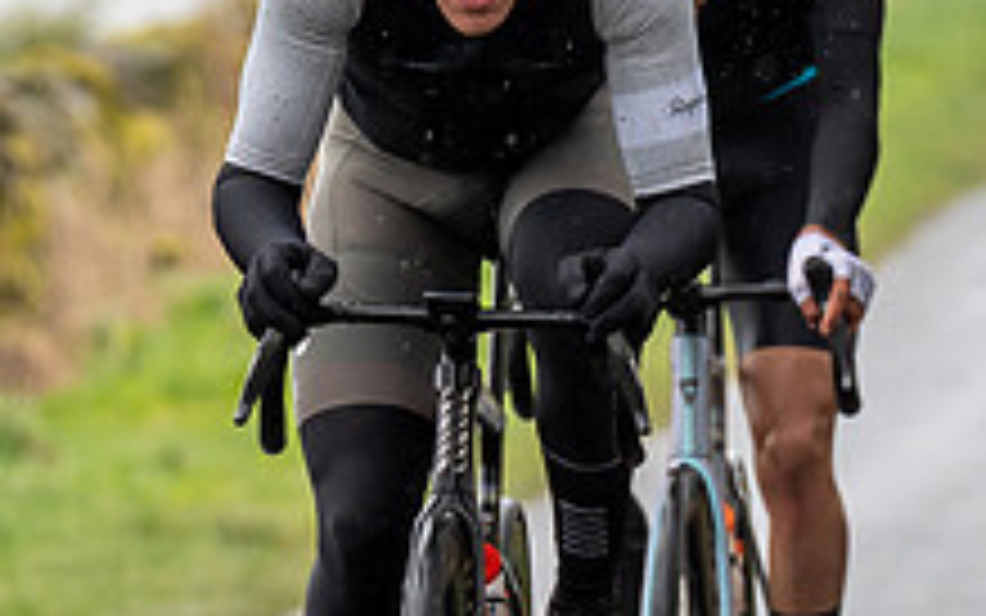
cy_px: 2
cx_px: 608
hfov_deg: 2.6
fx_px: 21906
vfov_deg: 1.6
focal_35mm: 815
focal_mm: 185
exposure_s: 1/1000
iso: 400
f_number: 4
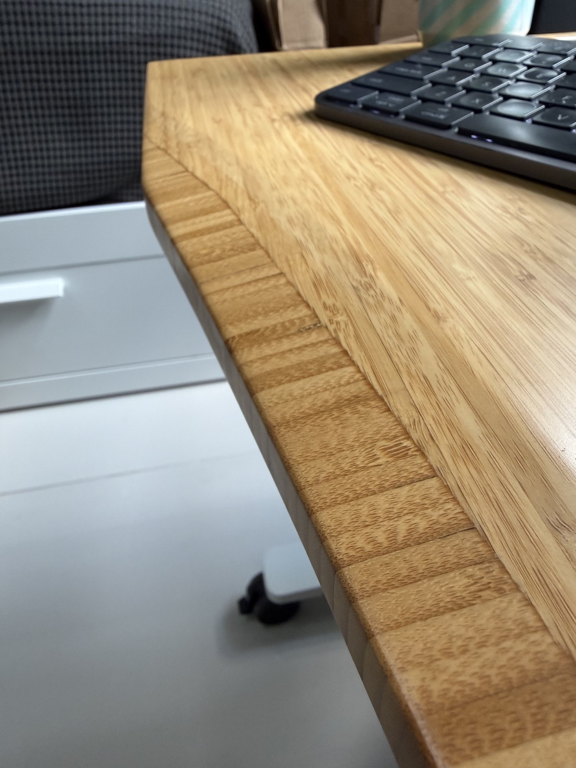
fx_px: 532
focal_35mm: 24
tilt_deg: -34.9
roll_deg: +1.2
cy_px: 384
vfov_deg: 71.6
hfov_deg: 56.8
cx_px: 288
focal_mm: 2.22
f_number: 2.2
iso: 250
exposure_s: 1/120
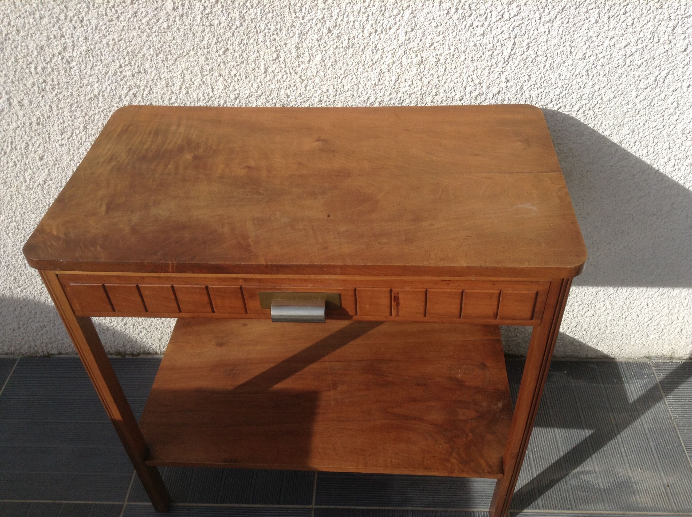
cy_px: 258
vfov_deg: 42.8
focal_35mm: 33
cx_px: 346
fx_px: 659
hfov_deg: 55.4
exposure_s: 1/1114
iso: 25
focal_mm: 3.3
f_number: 2.4
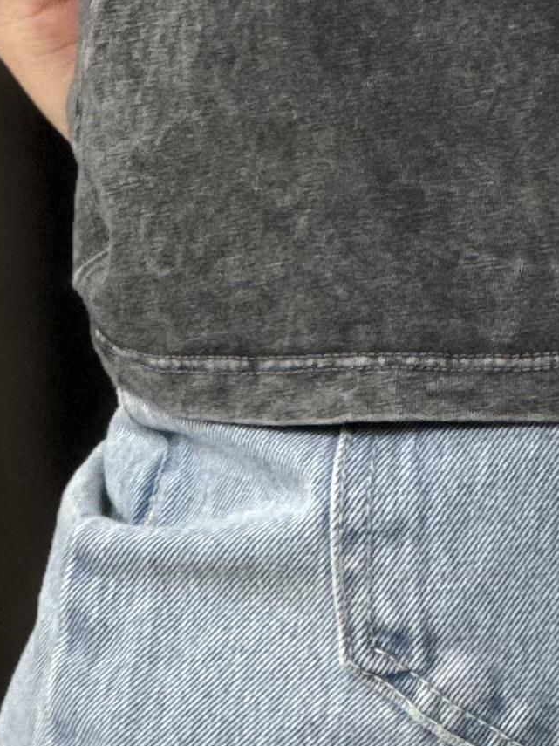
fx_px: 7818
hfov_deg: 4.1
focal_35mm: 363
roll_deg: +0.2
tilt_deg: -2.6
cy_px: -797
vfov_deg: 5.3
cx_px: 737
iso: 125
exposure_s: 1/33
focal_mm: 9
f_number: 2.8
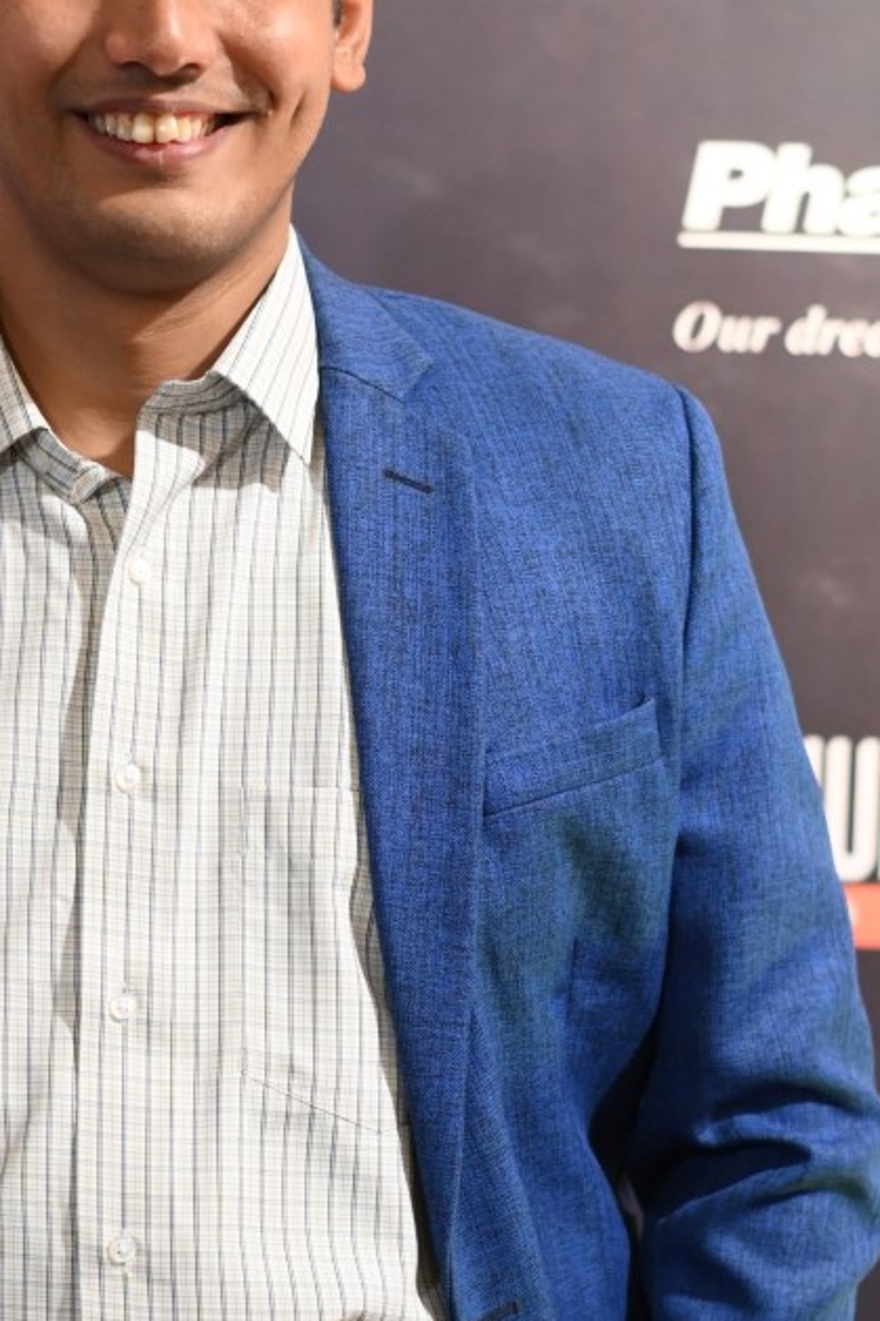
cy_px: 782
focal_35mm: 129
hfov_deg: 10.6
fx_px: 4732
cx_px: 195
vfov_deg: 15.9
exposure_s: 1/100
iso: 2000
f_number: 3.2
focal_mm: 50
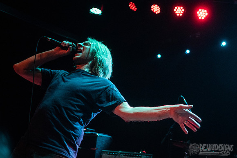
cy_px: 99
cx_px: 149
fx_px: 365
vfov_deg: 24.4
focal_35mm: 55
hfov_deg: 35.8
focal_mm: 44
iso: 6400
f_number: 2.8
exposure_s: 1/125
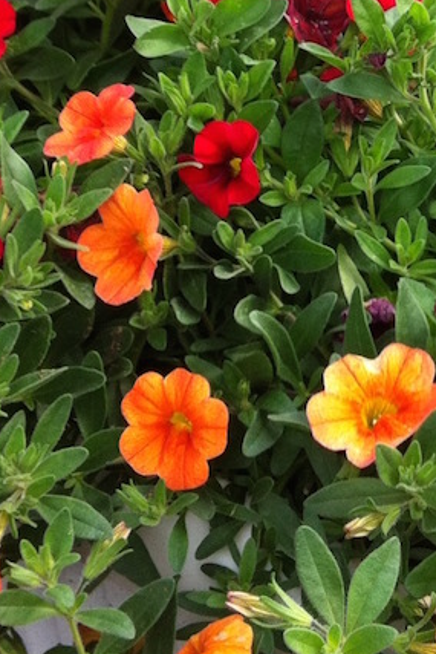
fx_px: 1978
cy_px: -37
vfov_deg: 18.2
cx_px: 378
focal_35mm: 109
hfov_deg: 12.5
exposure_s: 1/126
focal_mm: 3.85
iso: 80
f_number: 2.8
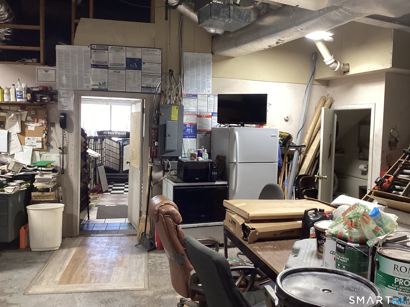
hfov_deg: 58.4
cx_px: 205
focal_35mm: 31
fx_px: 367
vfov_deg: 45.4
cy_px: 154
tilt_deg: -3.2
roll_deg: -1.7
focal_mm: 3.3
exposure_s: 1/60
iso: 125
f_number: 2.4
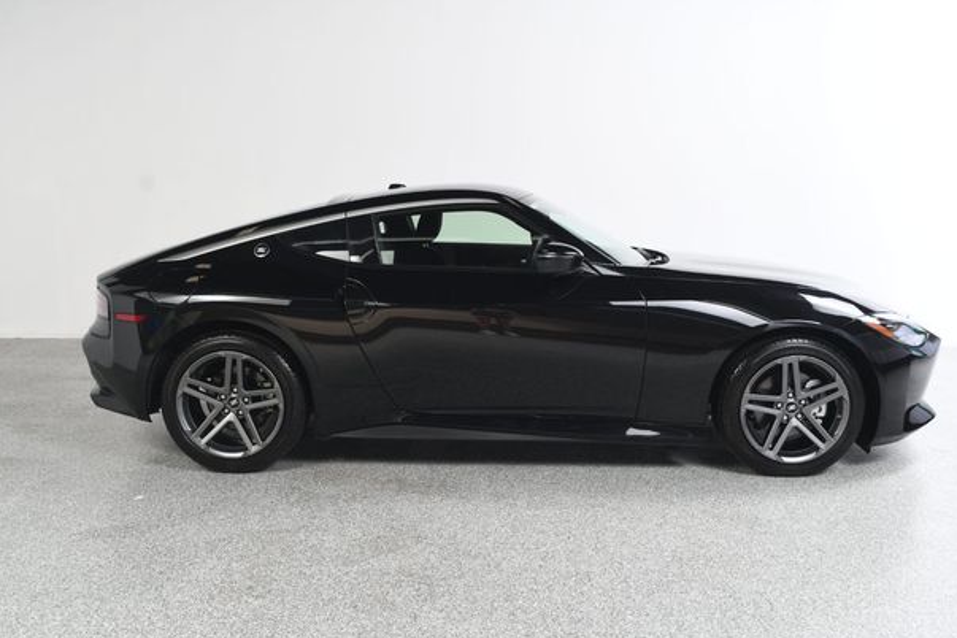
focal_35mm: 35
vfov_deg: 37.8
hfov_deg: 54.4
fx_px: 930
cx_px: 495
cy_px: 335
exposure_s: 1/160
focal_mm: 22
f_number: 7.1
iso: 100
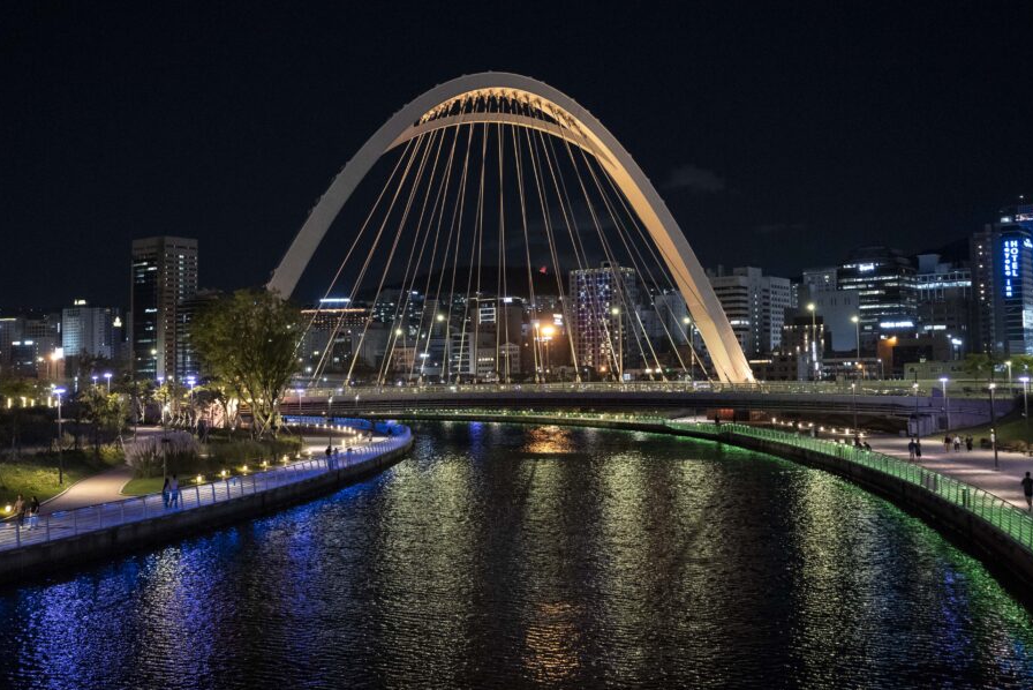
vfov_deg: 33.4
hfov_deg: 48.4
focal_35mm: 40
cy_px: 311
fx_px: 1148
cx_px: 493
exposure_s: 1/50
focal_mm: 35
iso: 12800
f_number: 5
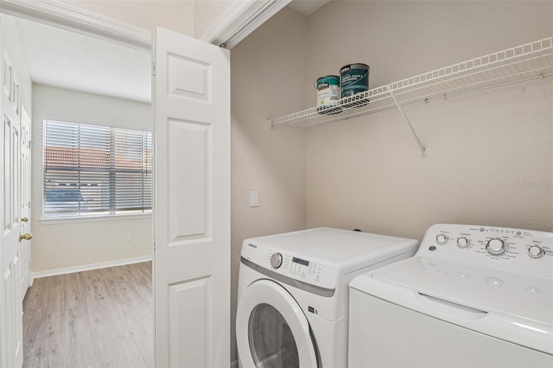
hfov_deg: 96.7
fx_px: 246
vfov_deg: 73.7
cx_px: 276
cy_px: 184
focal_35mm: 16
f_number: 8
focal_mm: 16
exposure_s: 1/15
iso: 400
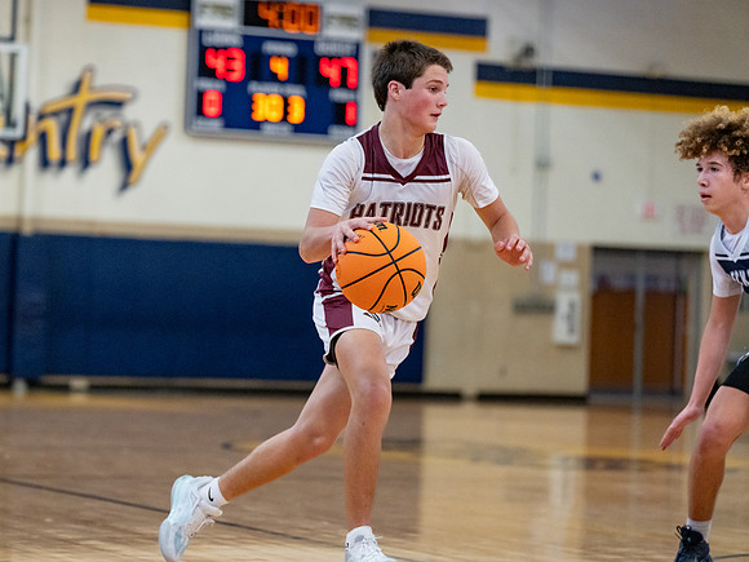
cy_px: 262
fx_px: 2550
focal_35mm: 118
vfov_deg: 12.6
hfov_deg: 16.7
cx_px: 299
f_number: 2.8
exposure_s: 1/1000
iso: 5000
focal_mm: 102
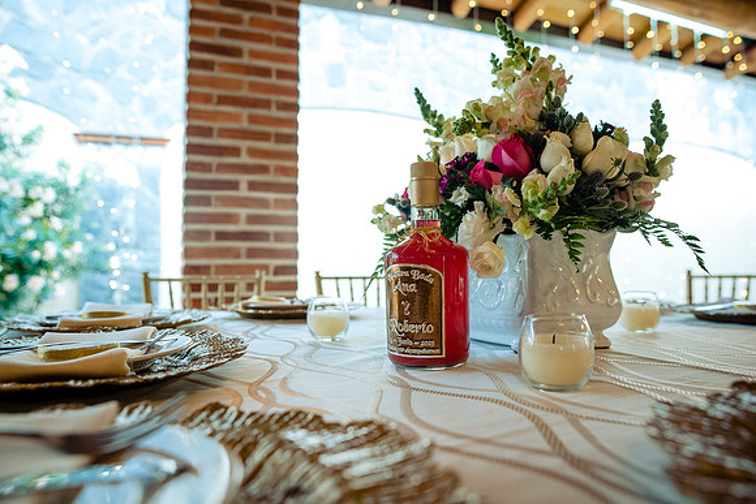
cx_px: 378
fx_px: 525
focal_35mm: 25
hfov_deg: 71.5
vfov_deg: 51.3
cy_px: 252
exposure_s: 1/125
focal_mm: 24
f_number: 3.5
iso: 1000
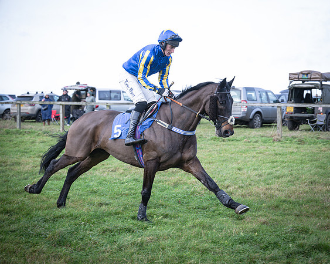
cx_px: 198
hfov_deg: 23.8
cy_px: 132
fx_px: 781
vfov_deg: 19.2
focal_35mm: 80
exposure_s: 1/800
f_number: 4
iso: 400
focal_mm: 71
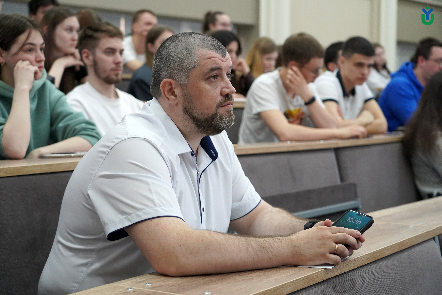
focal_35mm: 81
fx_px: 994
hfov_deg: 25.1
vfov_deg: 16.9
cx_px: 219
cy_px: 149
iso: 4000
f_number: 4
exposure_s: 1/160
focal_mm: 80
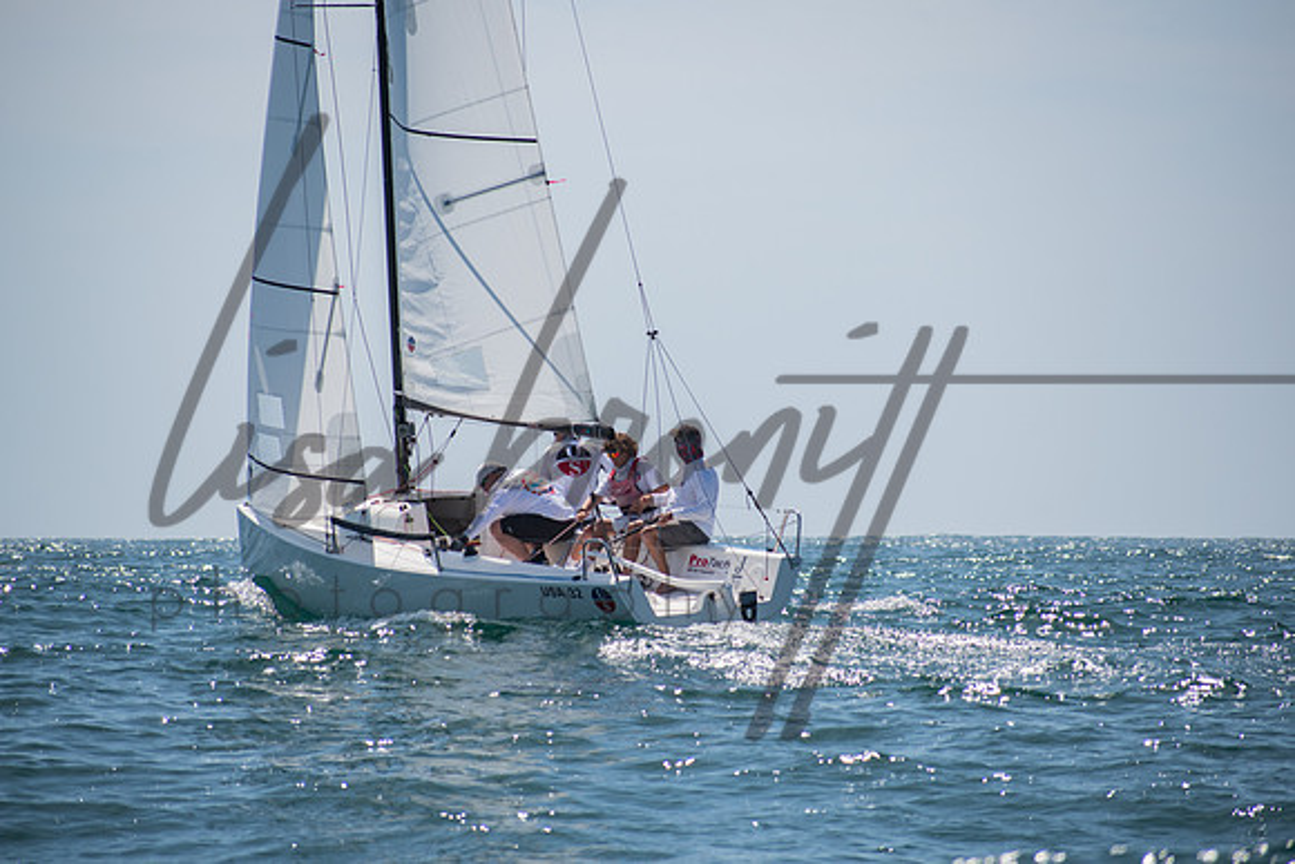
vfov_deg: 4.5
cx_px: 648
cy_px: 432
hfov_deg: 6.7
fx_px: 11008
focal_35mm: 306
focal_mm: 195
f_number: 6.3
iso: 200
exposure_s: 1/1000
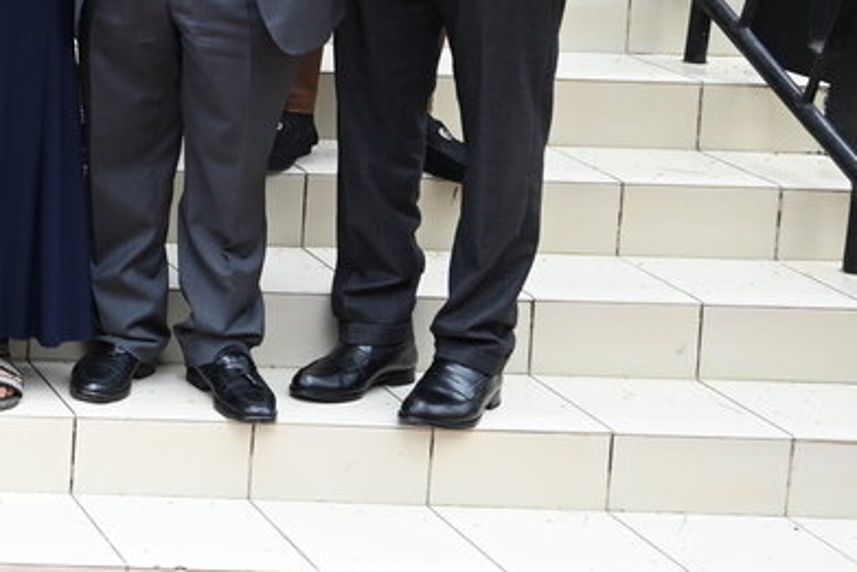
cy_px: -184
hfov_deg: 16.6
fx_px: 2427
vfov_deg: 13.0
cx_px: -701
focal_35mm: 102
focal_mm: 26.5
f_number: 4.2
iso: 320
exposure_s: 1/200
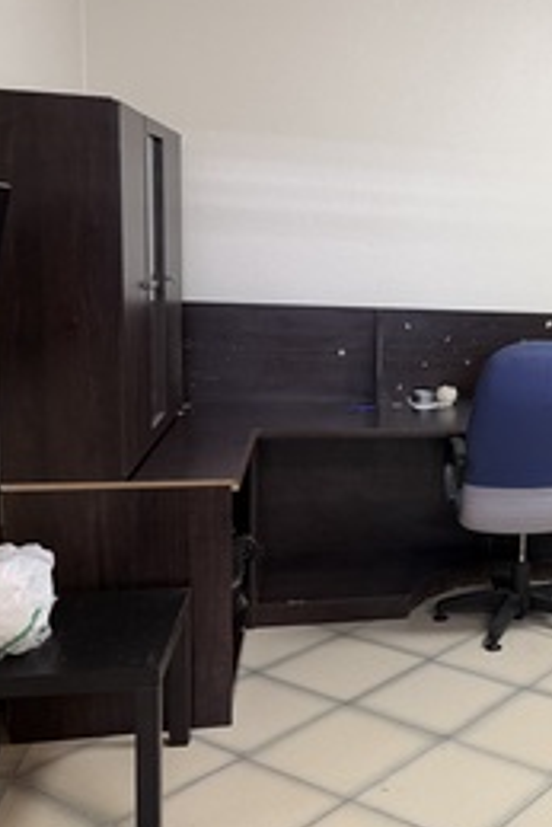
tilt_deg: -6.7
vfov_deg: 44.4
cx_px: 643
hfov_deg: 27.3
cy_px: 372
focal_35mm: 44
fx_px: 1011
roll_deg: -2.9
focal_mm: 6.76
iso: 250
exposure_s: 1/60
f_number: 1.78
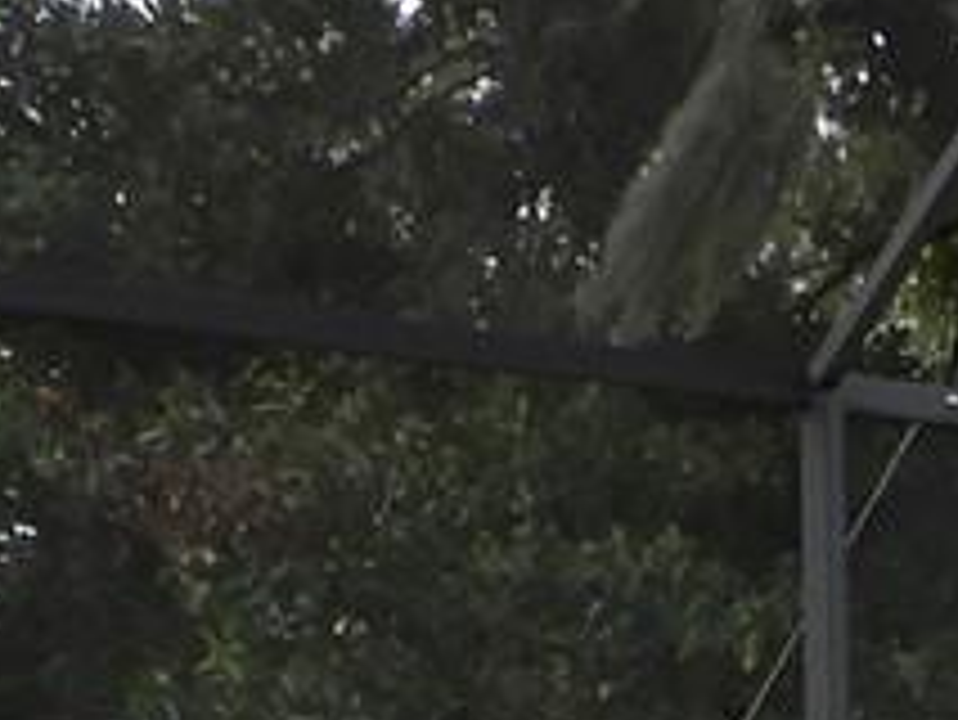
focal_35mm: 180
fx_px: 4984
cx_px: 1691
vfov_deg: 6.9
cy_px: 2583
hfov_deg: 10.4
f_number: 3.3
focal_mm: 4.3
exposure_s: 1/125
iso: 100
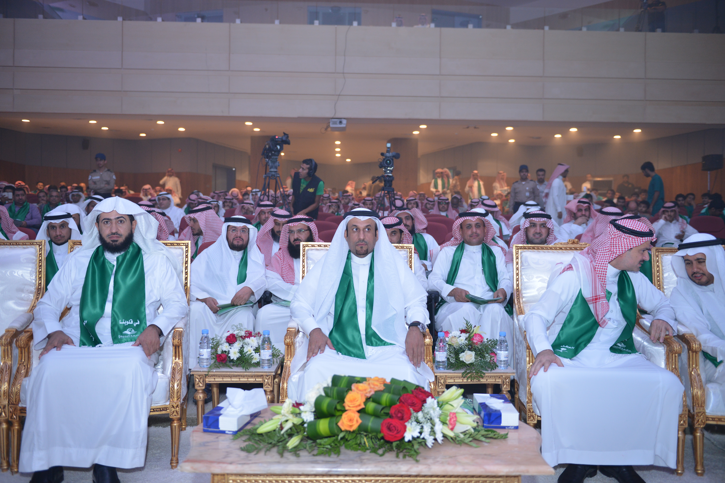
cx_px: 362
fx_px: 644
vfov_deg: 41.1
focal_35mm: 32
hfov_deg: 58.7
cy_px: 242
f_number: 2.8
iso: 1000
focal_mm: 32
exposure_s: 1/250
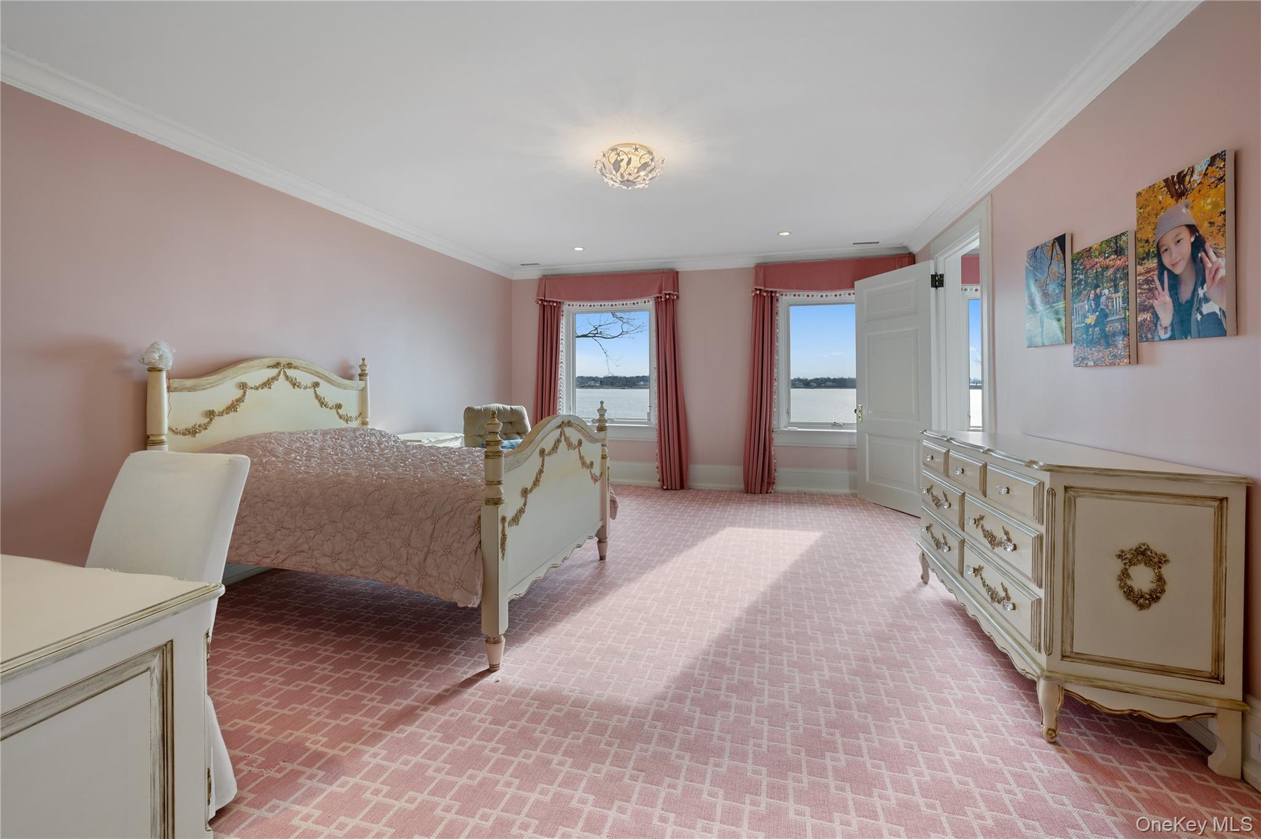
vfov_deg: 81.1
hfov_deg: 104.3
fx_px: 490
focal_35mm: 14
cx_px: 630
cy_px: 420
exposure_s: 1/8
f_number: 11
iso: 200
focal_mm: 14
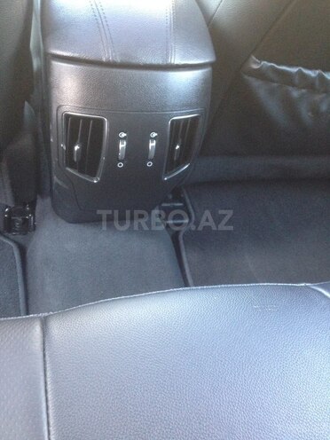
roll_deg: -15.1
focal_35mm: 33
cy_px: 220
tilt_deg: -41.2
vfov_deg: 55.4
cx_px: 165
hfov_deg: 42.9
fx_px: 419
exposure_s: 1/20
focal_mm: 4.12
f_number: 2.4
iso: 320
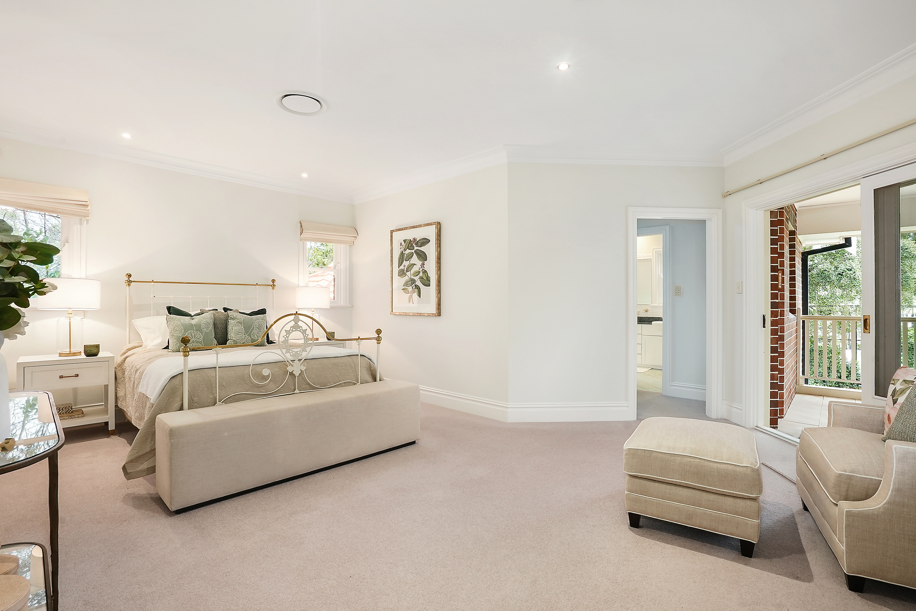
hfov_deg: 96.7
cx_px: 458
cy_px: 306
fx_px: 407
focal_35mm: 16
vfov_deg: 73.7
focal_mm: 16
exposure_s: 1/1.25
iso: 400
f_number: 11
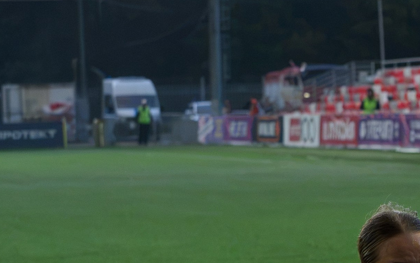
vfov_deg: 5.4
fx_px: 2759
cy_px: 314
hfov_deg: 8.5
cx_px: 667
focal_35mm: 241
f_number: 5.6
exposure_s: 1/1600
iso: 4000
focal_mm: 70
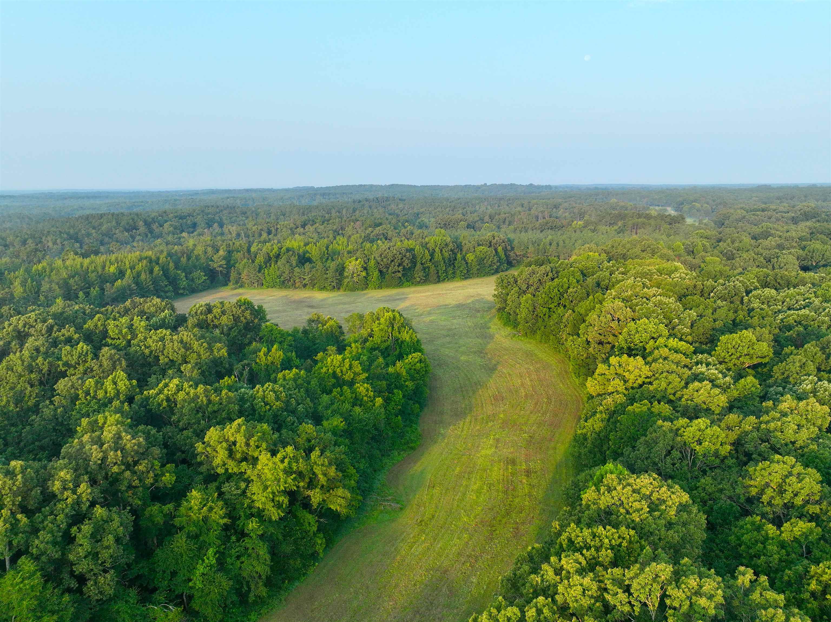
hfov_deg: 71.6
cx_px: 416
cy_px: 311
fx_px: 576
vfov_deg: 56.8
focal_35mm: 24
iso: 200
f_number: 2.8
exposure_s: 1/500
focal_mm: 12.29
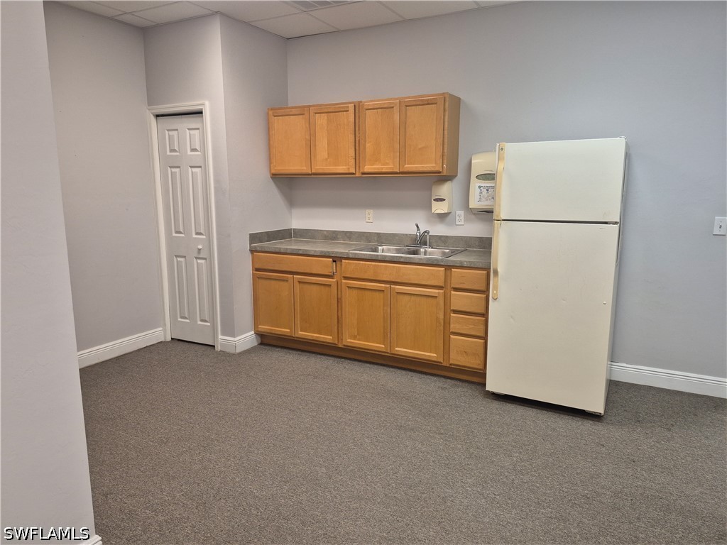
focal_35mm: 23
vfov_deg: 58.9
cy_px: 272
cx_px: 364
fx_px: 483
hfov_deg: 73.9
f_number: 1.8
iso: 250
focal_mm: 5.4
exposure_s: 1/120
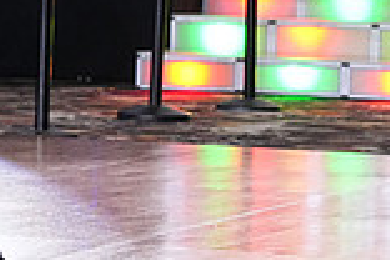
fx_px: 3434
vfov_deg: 4.3
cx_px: -298
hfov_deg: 6.4
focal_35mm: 317
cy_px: 49
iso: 6400
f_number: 5.6
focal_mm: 85
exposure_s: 1/400
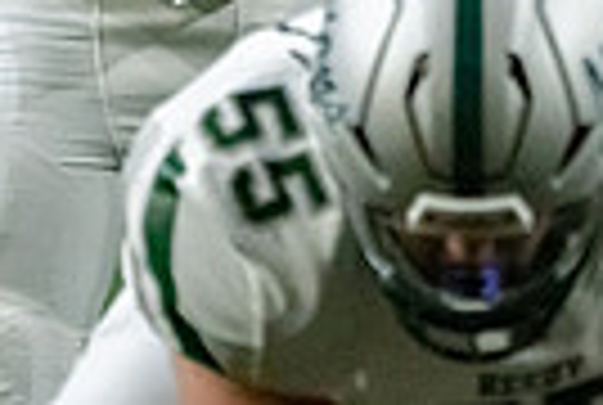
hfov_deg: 1.0
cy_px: -379
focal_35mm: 1967
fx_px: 33021
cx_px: 208
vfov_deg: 0.7
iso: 16000
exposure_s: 1/1250
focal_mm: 400
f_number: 5.6
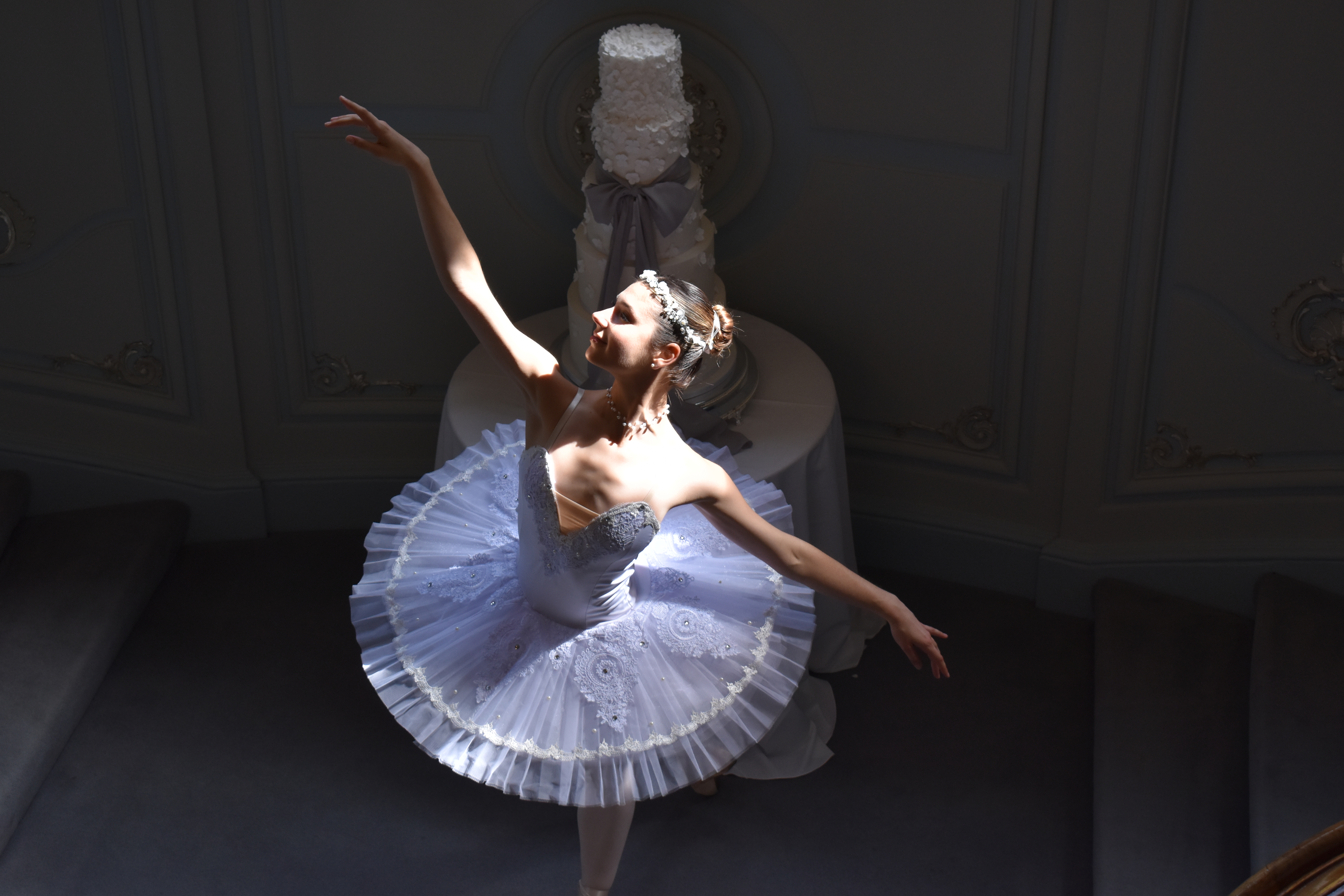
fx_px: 2520
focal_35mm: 68
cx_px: 672
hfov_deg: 29.9
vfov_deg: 20.2
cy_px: 448
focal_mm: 45
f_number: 5
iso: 500
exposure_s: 1/250
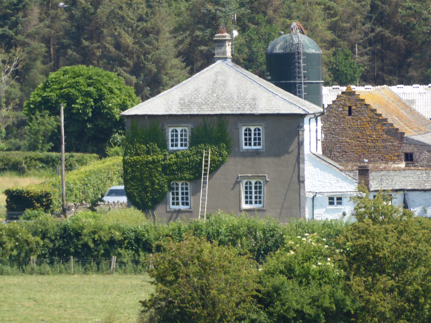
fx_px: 12028
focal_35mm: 966
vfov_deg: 1.5
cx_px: 216
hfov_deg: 2.1
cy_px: 162
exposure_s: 1/125
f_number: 6.4
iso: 100
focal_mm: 129
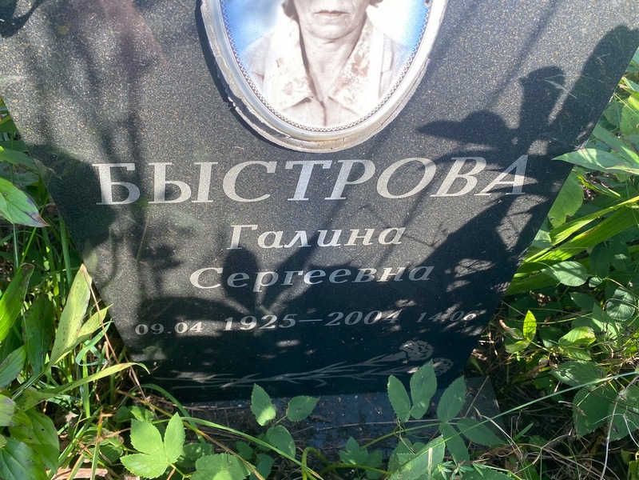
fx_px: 480
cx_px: 320
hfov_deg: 67.3
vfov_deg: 53.1
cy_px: 240
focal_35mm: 26
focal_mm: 4.25
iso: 32
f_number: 1.8
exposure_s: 1/325
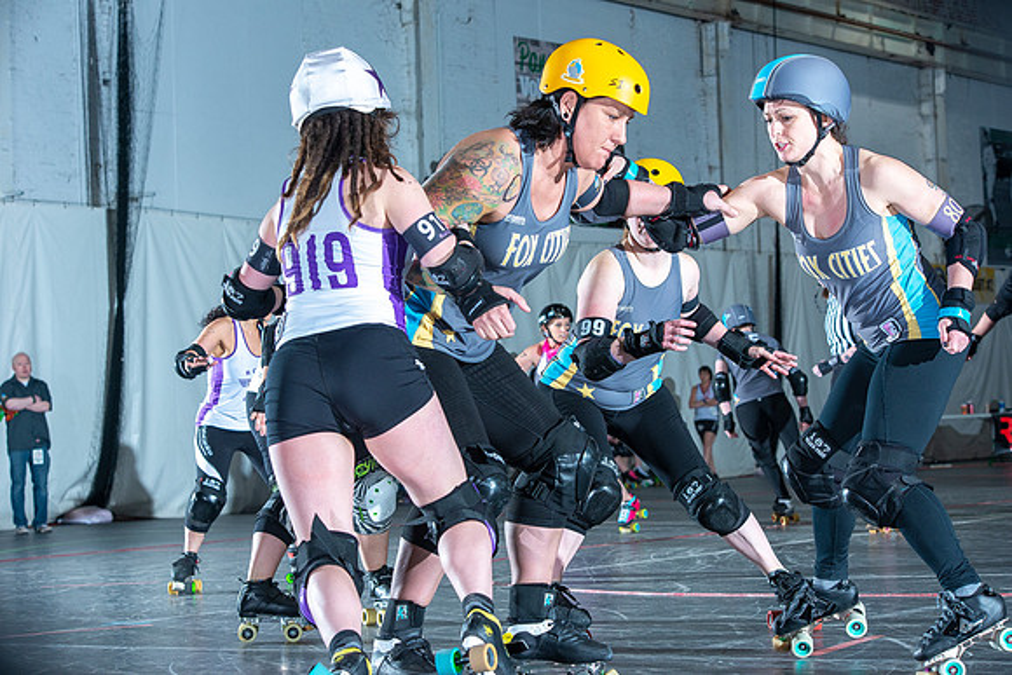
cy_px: 338
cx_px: 506
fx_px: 2418
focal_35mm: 86
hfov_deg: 23.6
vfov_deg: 15.9
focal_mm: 86
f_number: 7.1
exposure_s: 1/160
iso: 800
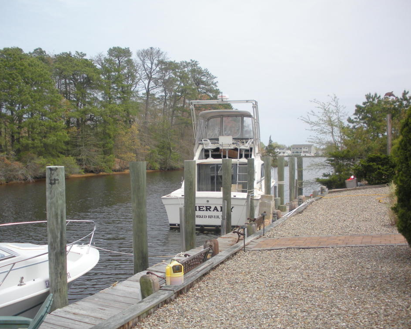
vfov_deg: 40.1
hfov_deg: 49.0
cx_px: 192
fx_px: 450
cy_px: 165
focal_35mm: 37
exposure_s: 1/1012
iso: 92
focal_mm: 6.3
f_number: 3.5
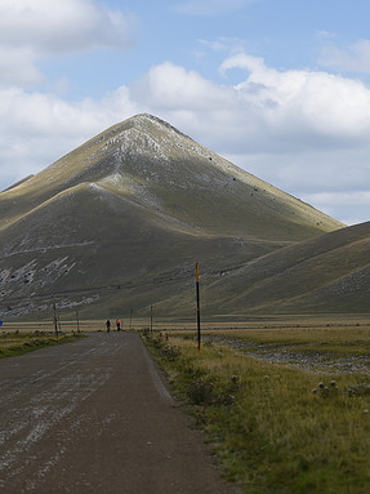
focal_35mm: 102
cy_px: 246
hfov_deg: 14.5
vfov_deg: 19.3
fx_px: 1454
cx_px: 215
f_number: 2.8
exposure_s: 1/5000
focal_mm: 70
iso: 200
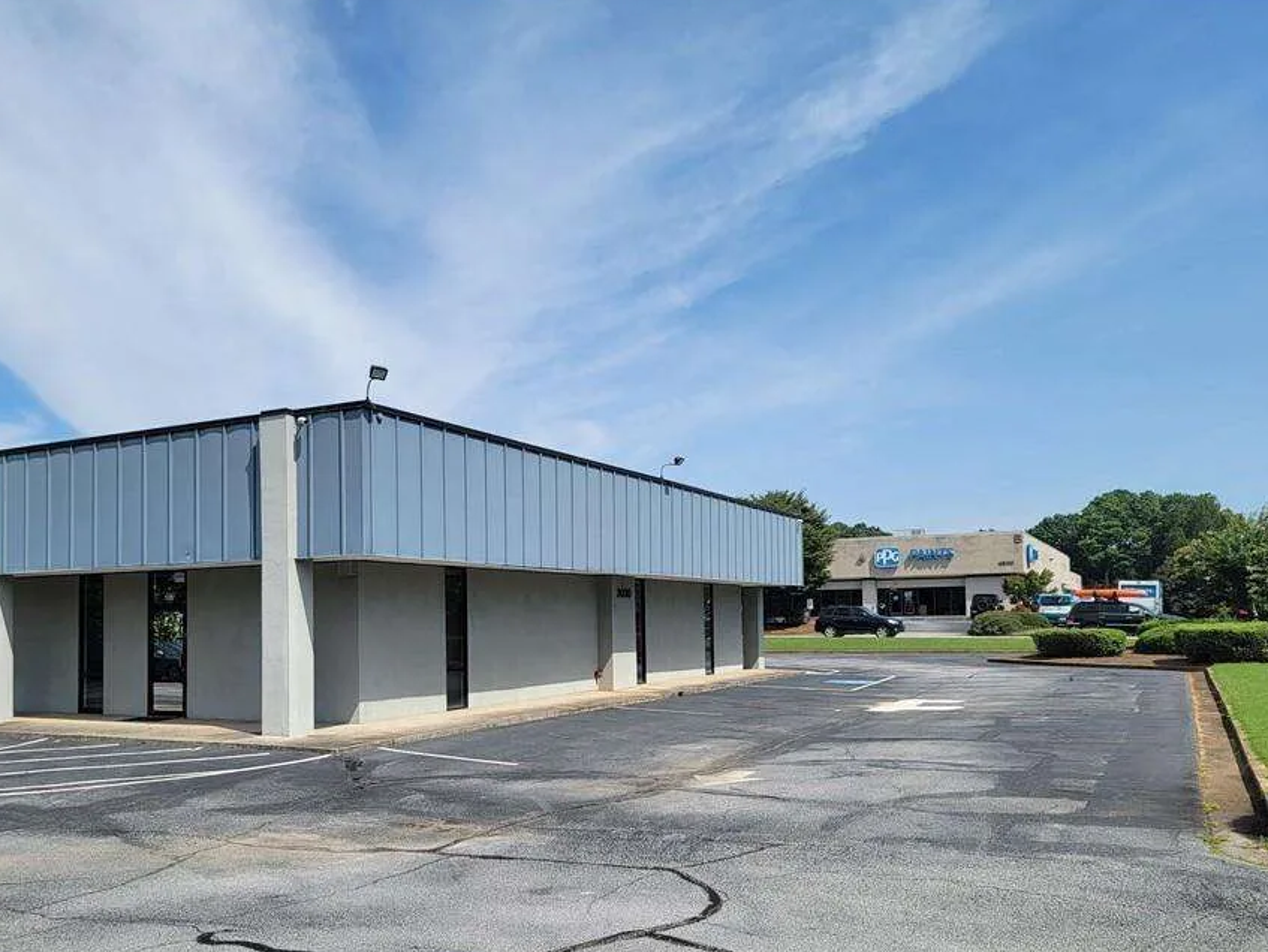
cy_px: 561
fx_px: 1063
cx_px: 533
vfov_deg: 48.0
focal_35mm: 29
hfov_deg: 61.3
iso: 16
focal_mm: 6.7
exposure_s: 1/1222
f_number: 1.8
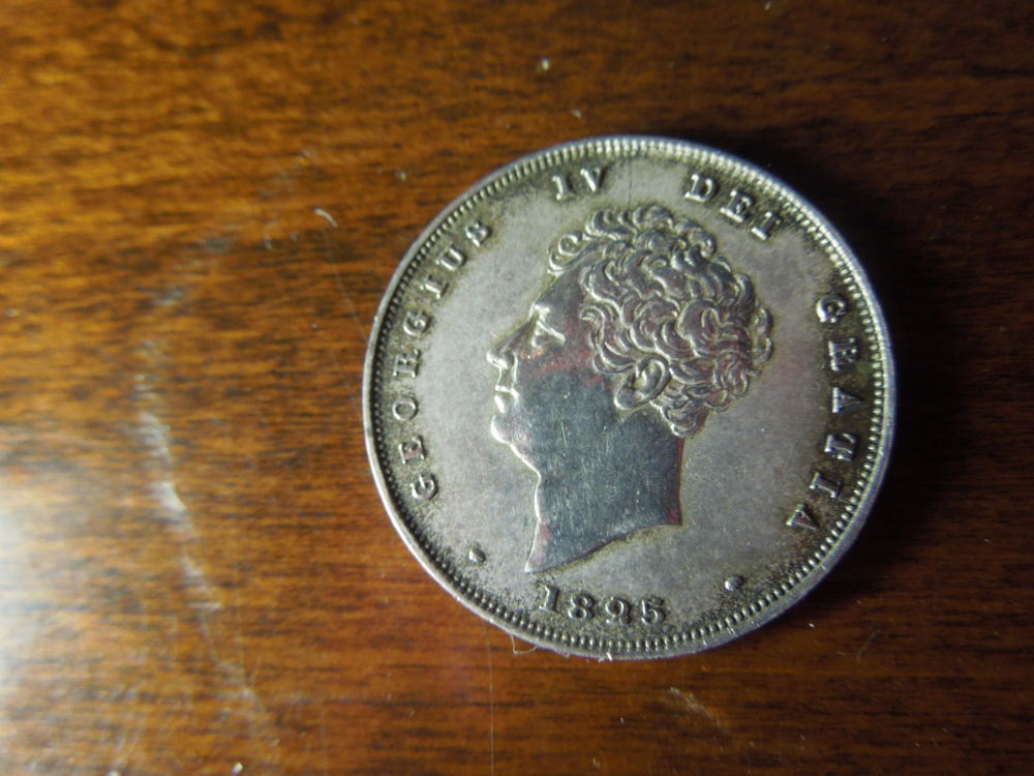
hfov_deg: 63.4
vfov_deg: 49.7
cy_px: 388
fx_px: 836
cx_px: 517
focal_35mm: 28
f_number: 3.5
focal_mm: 5
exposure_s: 1/30
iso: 250
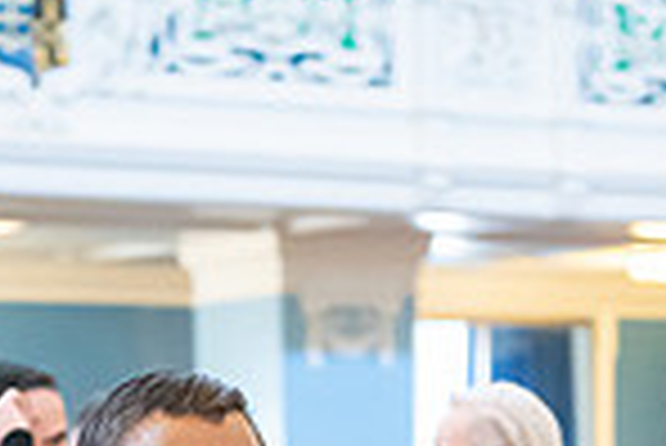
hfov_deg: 13.0
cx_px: 198
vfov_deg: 8.4
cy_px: 804
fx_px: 2907
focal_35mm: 157
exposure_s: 1/500
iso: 6400
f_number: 2.2
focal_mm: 40
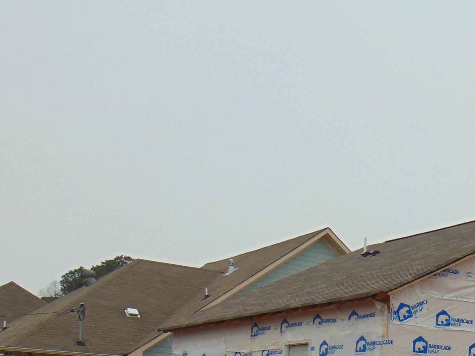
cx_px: 510
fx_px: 892
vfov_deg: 21.6
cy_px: 372
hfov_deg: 27.5
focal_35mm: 65
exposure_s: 1/1000
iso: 80
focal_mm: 5.4
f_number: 3.1
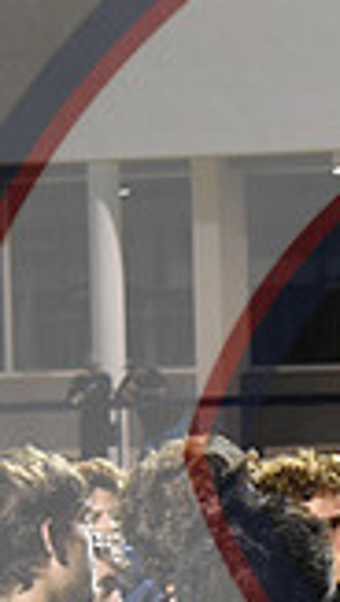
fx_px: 4284
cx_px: 687
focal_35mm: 268
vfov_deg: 8.0
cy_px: 452
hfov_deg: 4.5
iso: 2800
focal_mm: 48
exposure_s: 1/60
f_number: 5.3
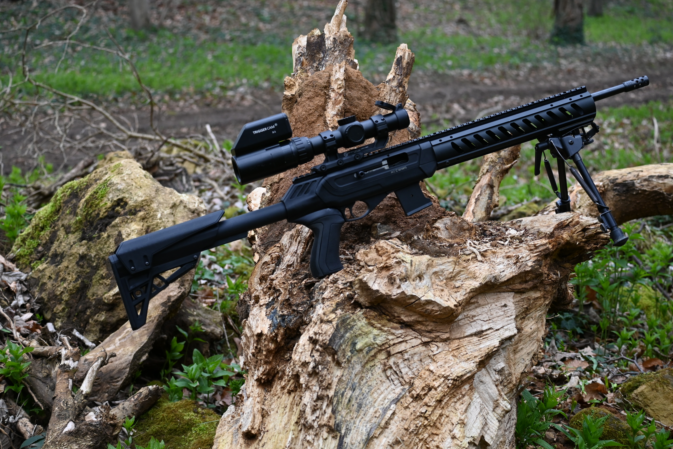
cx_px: 341
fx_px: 1421
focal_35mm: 76
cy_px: 225
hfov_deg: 26.7
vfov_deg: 17.9
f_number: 4.5
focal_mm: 50
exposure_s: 1/250
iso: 320
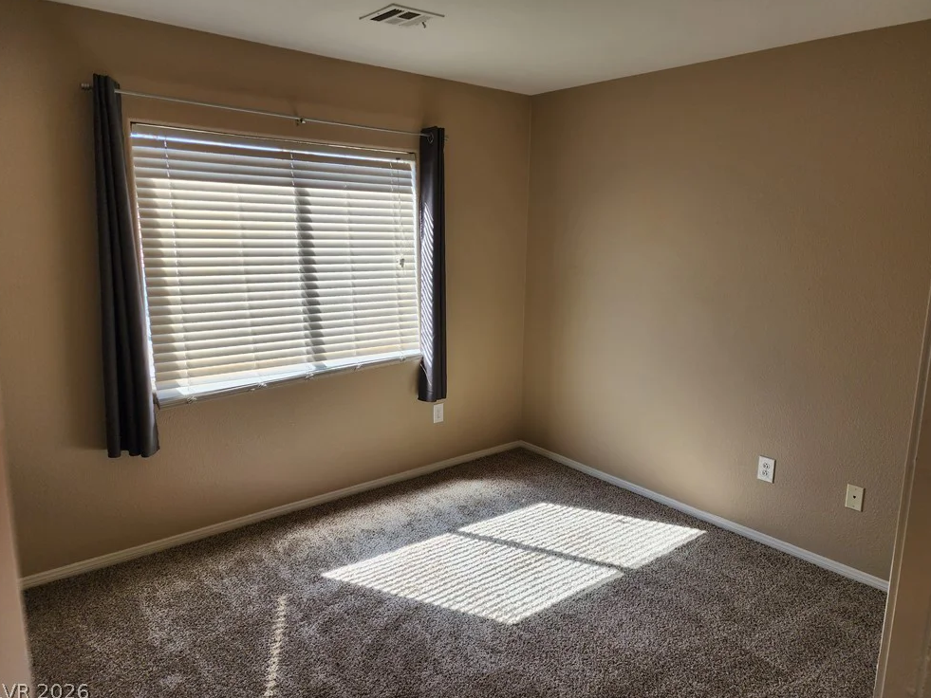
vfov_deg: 56.8
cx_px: 472
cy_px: 343
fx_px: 646
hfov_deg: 71.6
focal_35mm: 24
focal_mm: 6.4
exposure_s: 1/120
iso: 25
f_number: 1.8
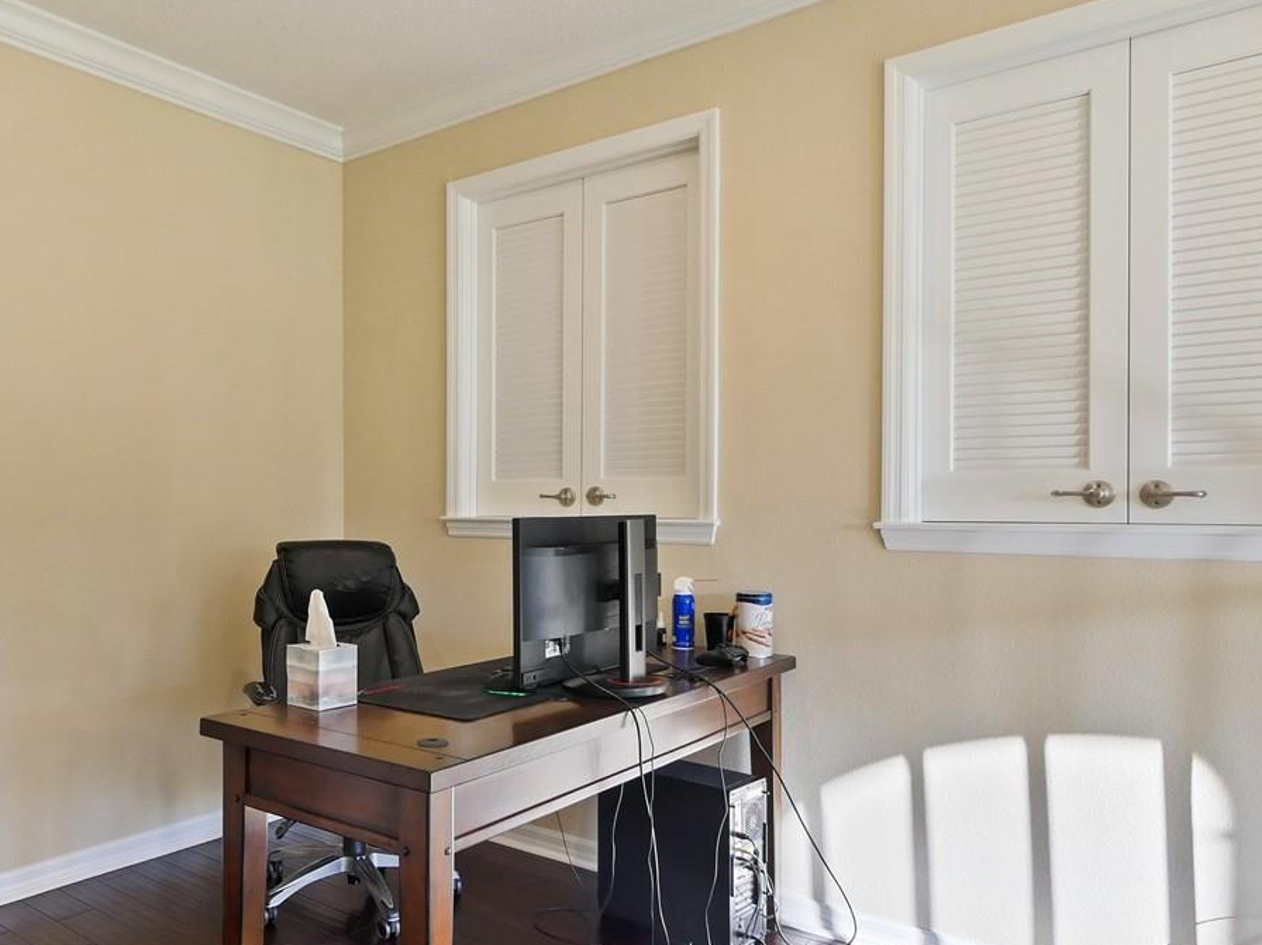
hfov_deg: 66.9
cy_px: 560
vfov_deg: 54.5
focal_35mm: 25
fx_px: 911
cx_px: 390
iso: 640
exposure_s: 1/60
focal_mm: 7
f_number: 4
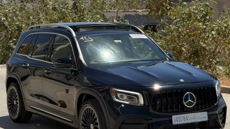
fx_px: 323
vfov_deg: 22.6
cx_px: 116
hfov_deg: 39.2
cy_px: 76
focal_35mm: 53
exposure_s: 1/6024
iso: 64
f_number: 1.78
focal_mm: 6.76
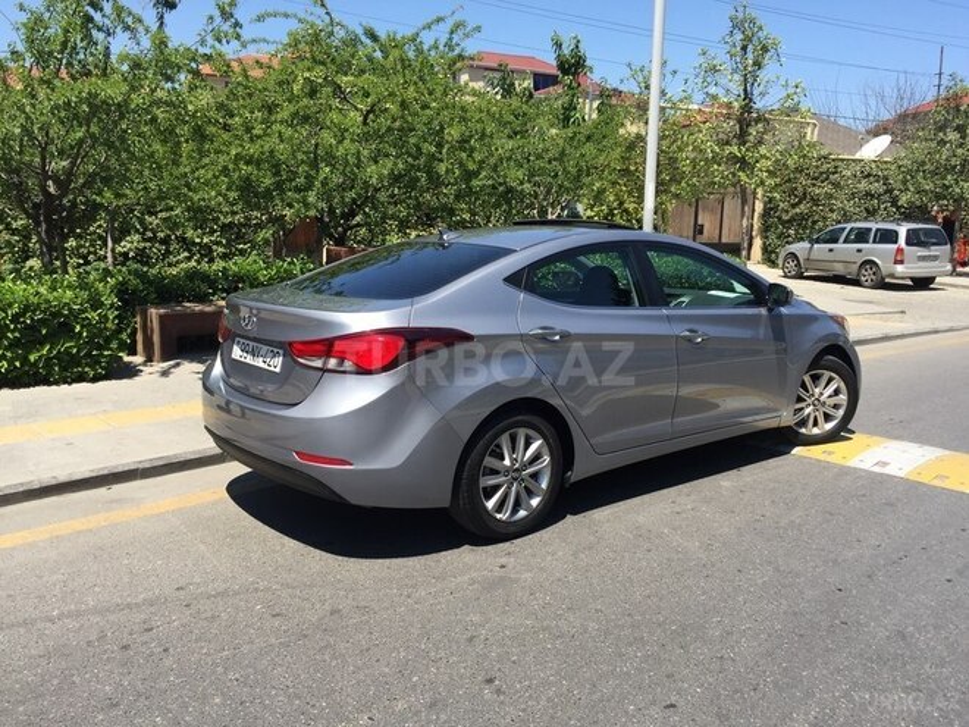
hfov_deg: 61.7
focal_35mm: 29
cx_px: 484
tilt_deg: -10.3
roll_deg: -2.8
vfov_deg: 48.2
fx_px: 812
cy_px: 364
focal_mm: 4.15
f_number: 2.2
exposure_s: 1/1319
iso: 32
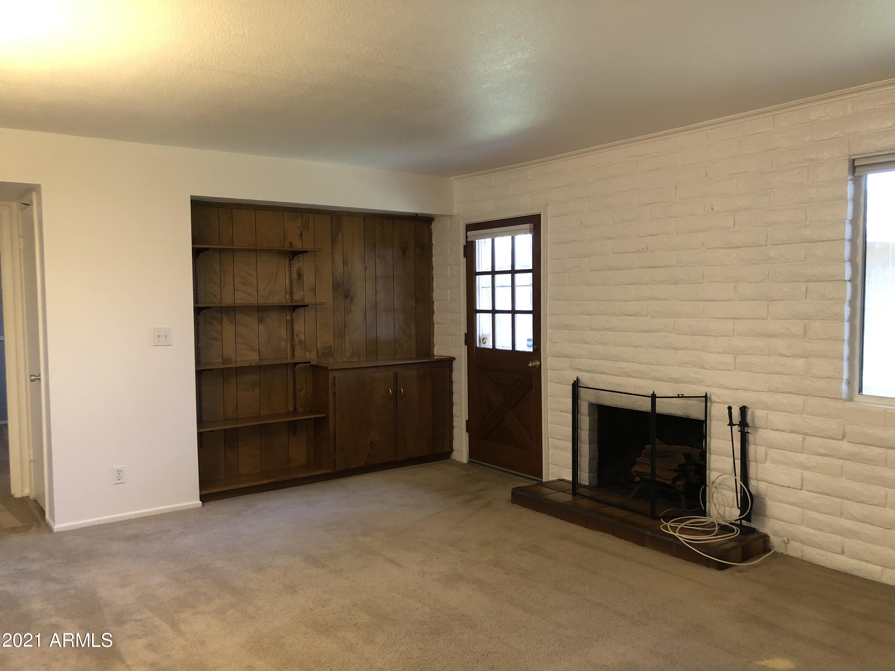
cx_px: 448
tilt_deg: -3.3
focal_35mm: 28
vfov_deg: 49.7
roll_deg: +0.5
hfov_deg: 63.4
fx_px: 724
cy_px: 336
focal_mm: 3.99
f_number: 1.8
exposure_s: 1/15
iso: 80
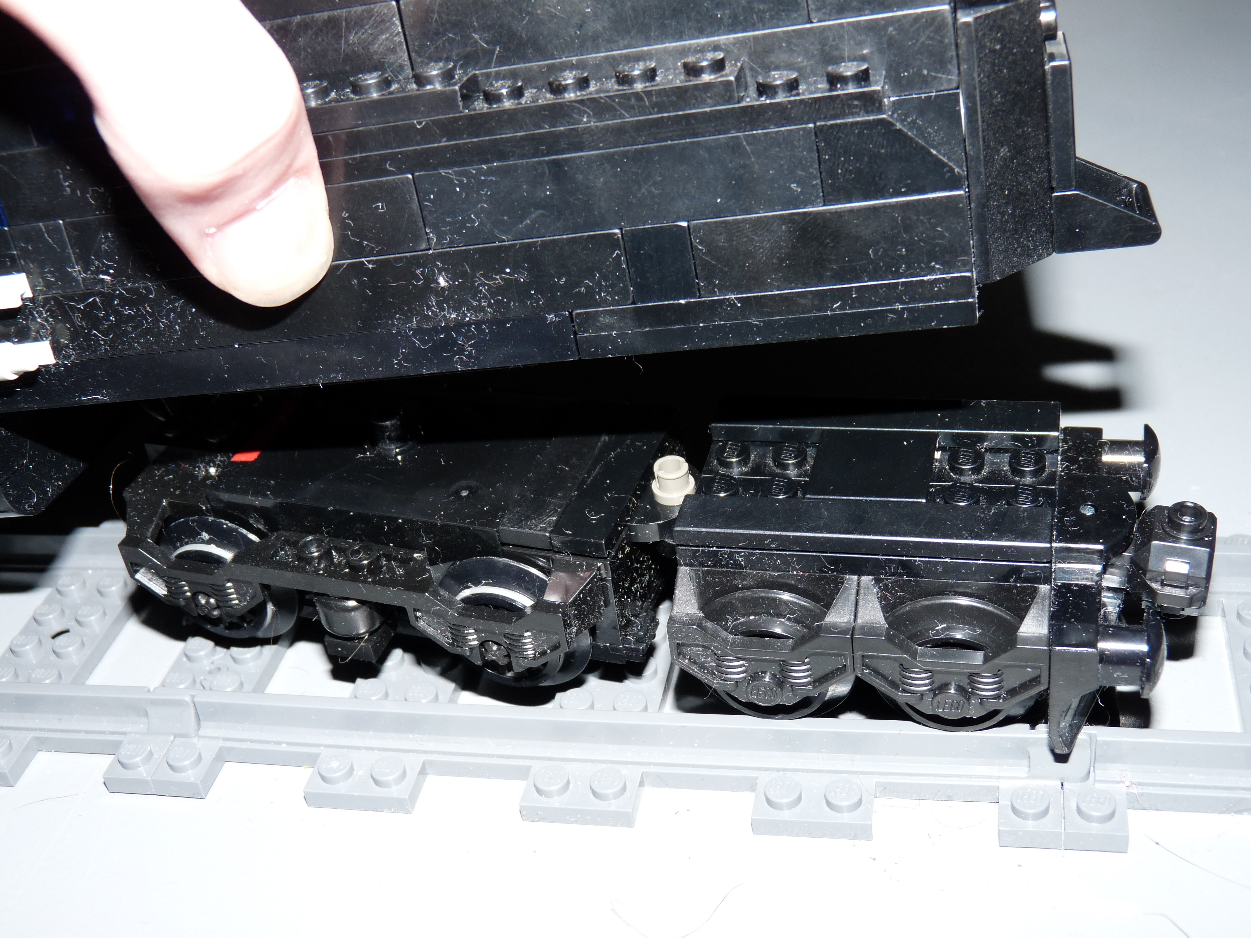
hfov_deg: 42.9
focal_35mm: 44
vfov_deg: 32.9
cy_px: 469
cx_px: 626
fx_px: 1590
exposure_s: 1/125
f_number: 3
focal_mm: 7.8
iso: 100
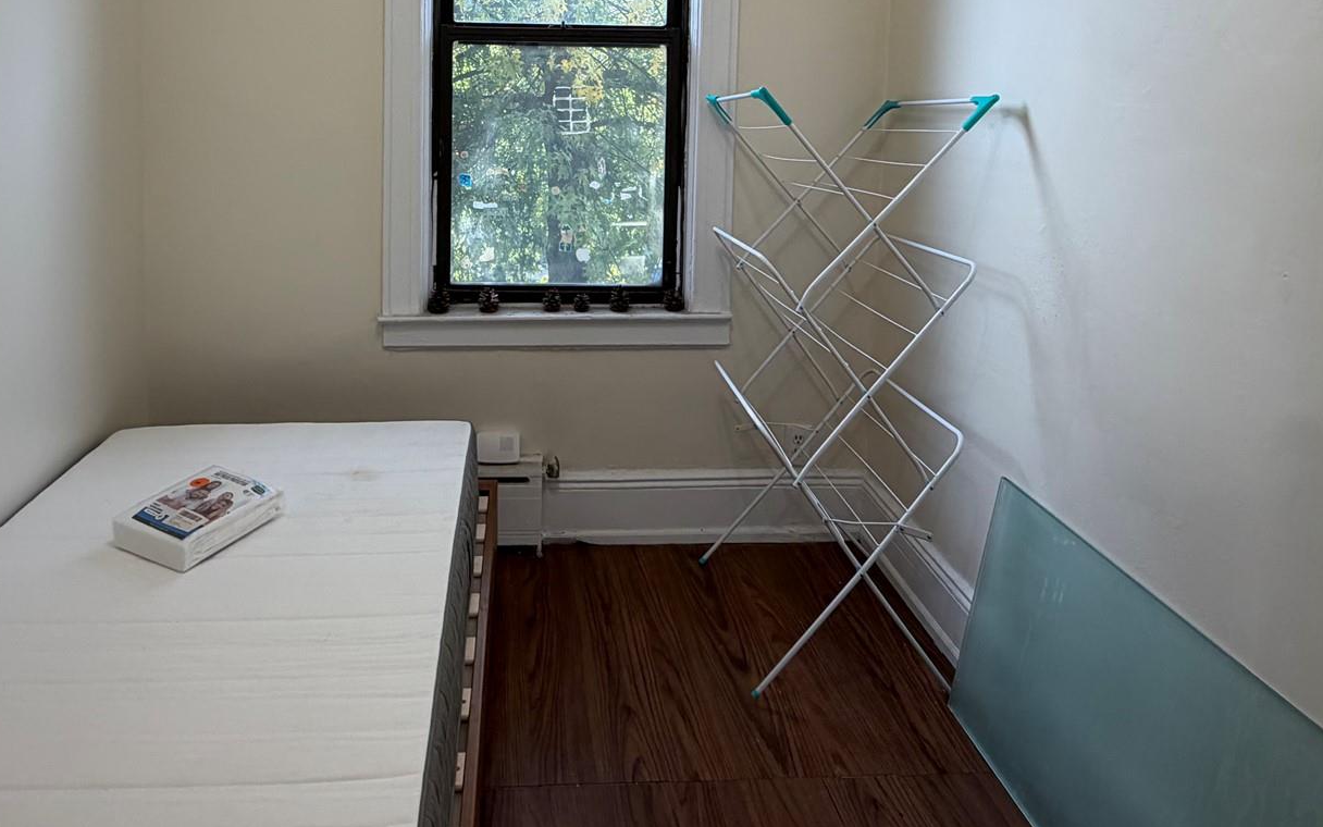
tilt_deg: -2.6
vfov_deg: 46.0
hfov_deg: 71.9
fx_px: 901
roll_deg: -0.9
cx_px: 542
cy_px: 134
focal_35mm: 25
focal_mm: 2.22
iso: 100
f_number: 2.2
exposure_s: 1/120
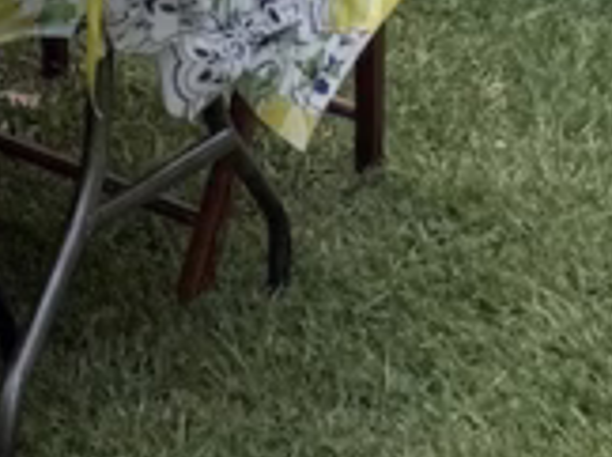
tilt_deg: -15.5
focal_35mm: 152
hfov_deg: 11.5
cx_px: -691
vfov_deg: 9.1
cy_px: -480
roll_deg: +1.2
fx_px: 2683
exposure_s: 1/4167
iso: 80
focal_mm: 6.76
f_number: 1.78
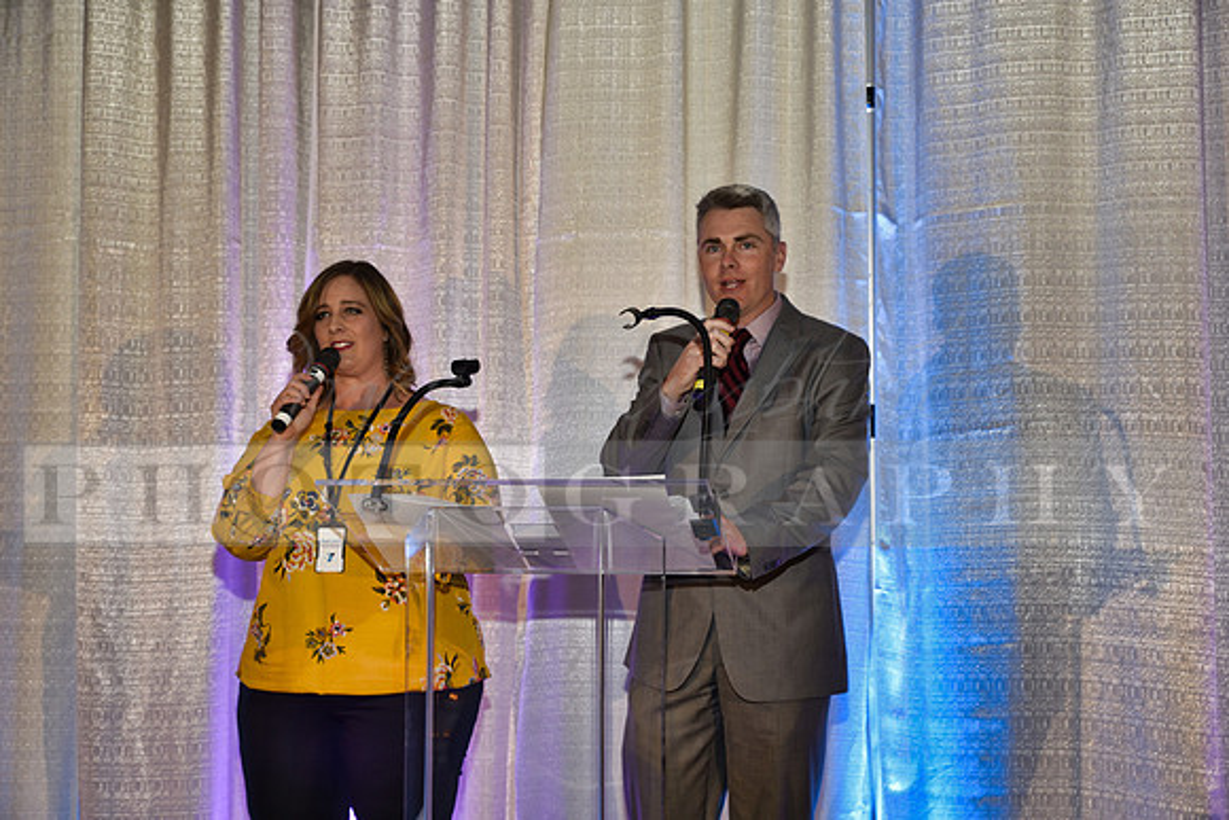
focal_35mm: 52
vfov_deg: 26.0
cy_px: 410
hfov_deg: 38.2
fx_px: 1776
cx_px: 614
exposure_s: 1/60
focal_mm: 52
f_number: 5
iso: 200
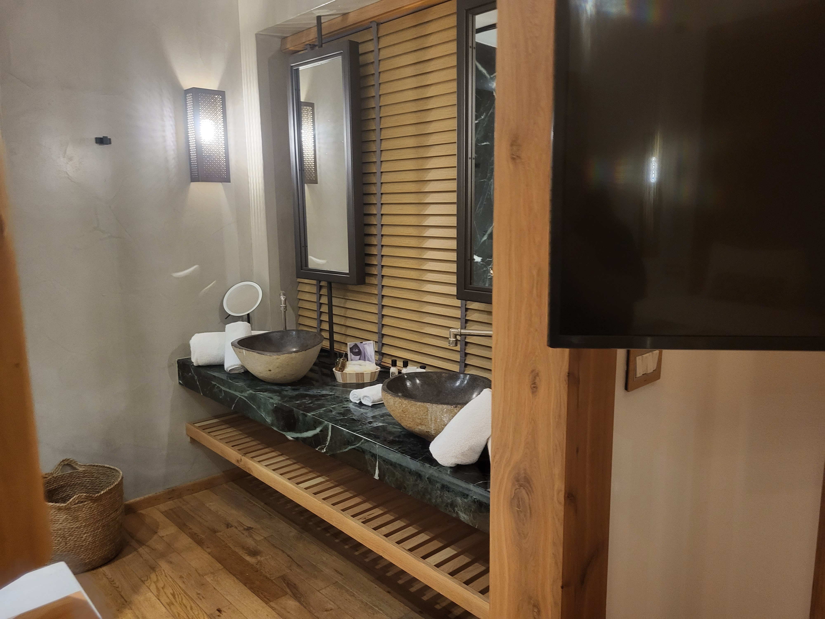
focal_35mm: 26
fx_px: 620
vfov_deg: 53.1
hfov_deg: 67.3
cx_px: 412
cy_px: 310
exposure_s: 1/25
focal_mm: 5.4
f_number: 1.8
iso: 500
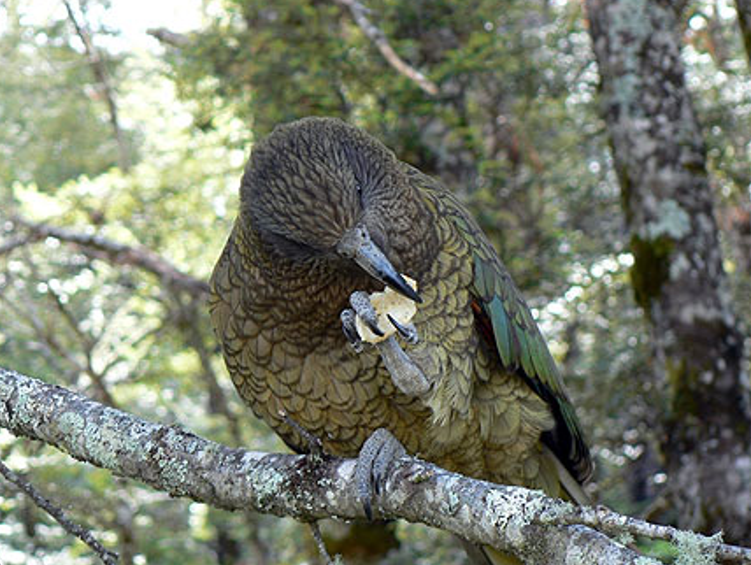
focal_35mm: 125
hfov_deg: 15.7
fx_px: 2715
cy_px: 274
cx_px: 358
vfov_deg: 11.9
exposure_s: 1/30
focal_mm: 19.9
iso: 80
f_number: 3.2
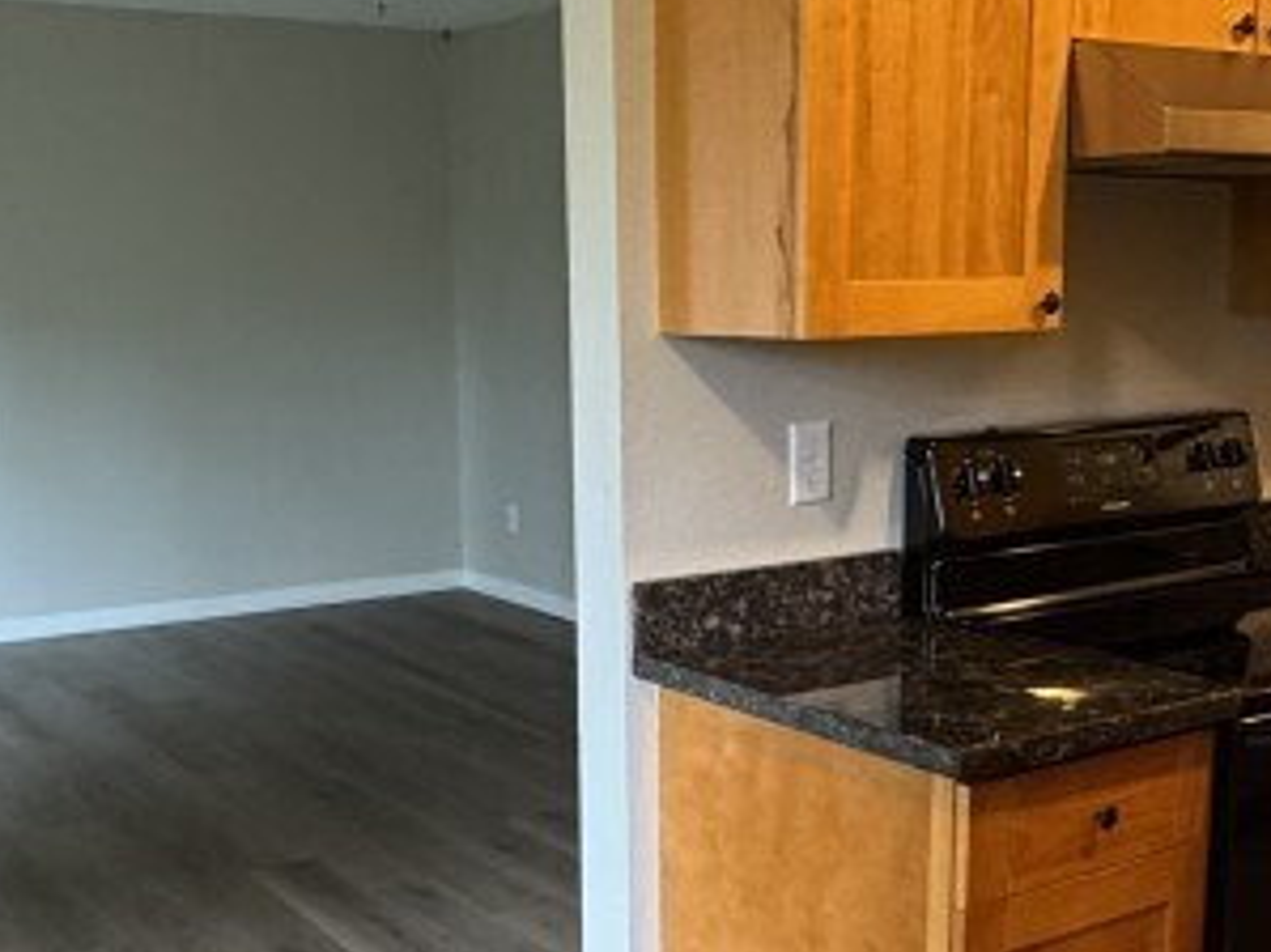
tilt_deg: -13.6
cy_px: 646
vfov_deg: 30.0
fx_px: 1762
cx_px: 659
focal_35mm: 48
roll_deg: +0.1
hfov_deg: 39.7
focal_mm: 2.22
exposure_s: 1/60
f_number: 2.2
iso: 500
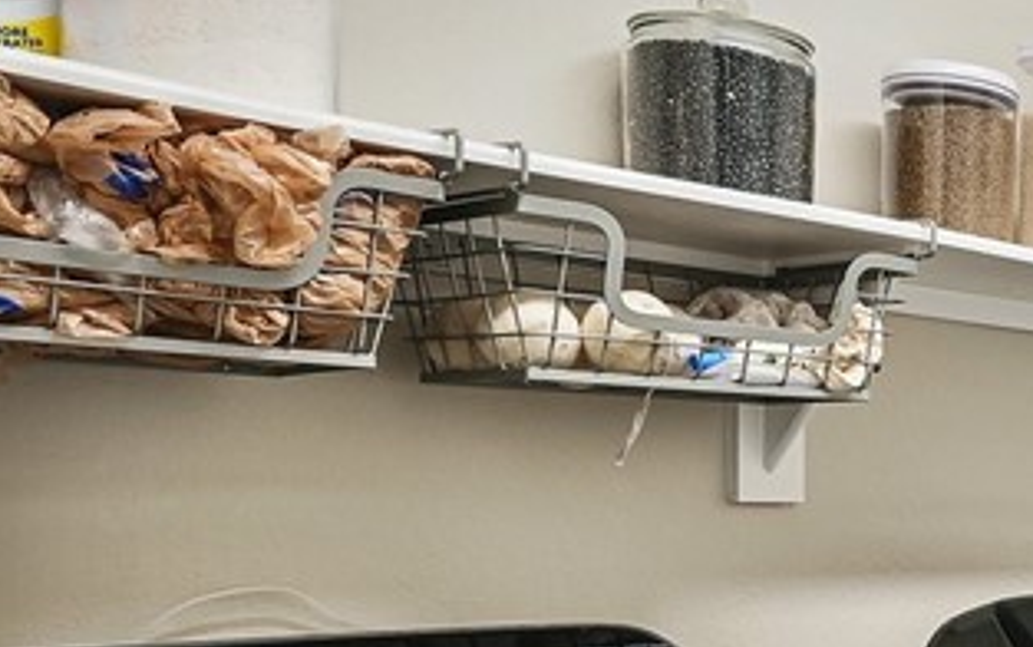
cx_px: 1526
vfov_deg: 24.1
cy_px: 522
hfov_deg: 27.3
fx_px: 1493
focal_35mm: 53
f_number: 8
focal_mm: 15
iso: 200
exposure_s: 1/10
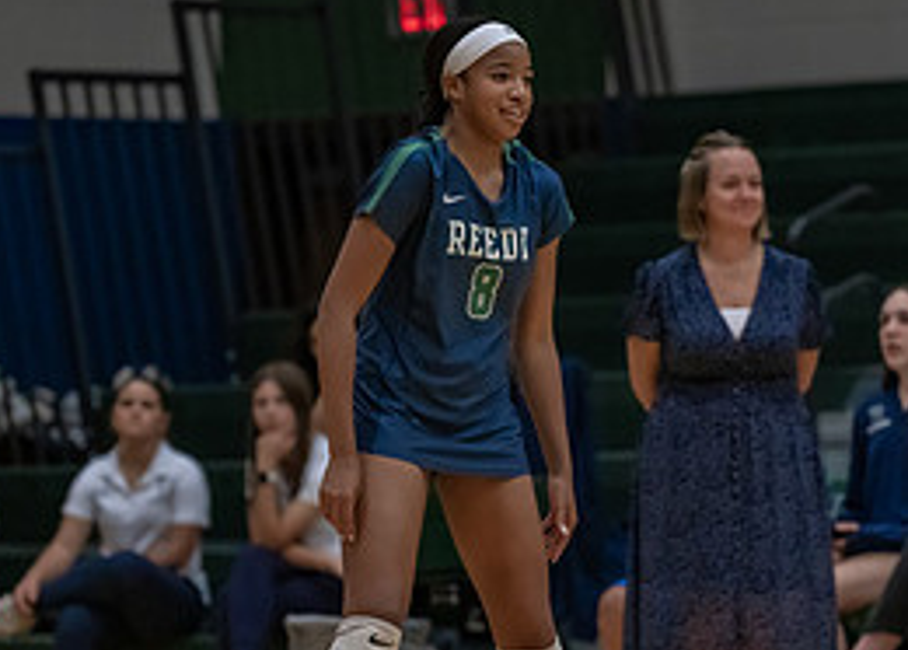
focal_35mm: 346
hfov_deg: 5.8
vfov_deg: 4.2
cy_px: 423
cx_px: 545
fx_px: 8927
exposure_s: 1/1000
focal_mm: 148
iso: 2500
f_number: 2.8
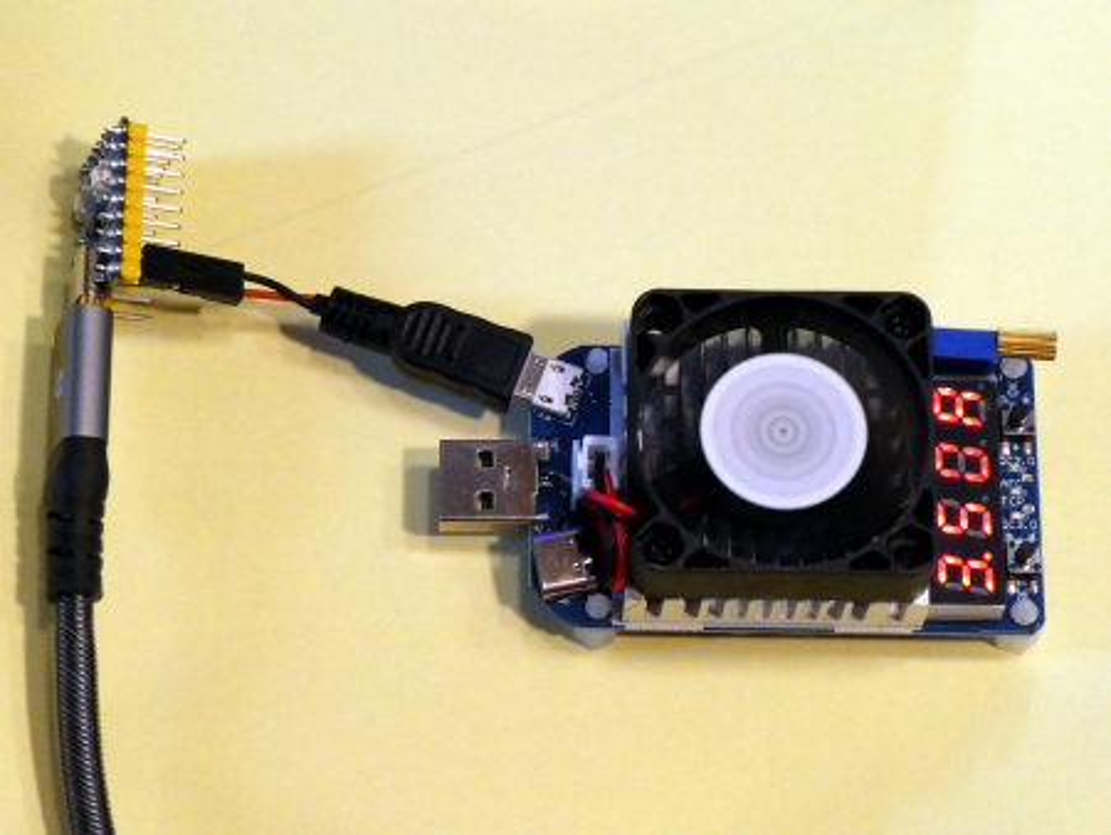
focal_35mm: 115
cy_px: 418
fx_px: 3693
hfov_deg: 17.1
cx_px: 556
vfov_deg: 12.9
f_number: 5.1
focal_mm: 20.6
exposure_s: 1/80
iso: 640
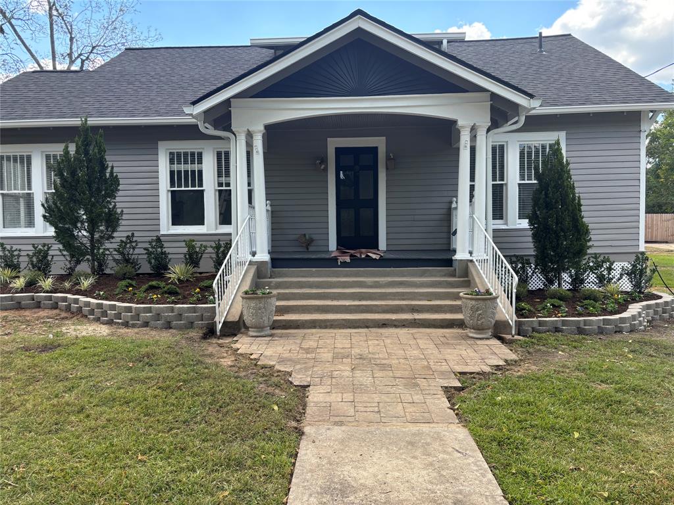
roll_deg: +0.7
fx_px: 506
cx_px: 337
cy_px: 252
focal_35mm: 26
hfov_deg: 67.3
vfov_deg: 53.1
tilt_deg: -2.2
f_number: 1.6
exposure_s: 1/565
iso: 50
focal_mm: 5.96
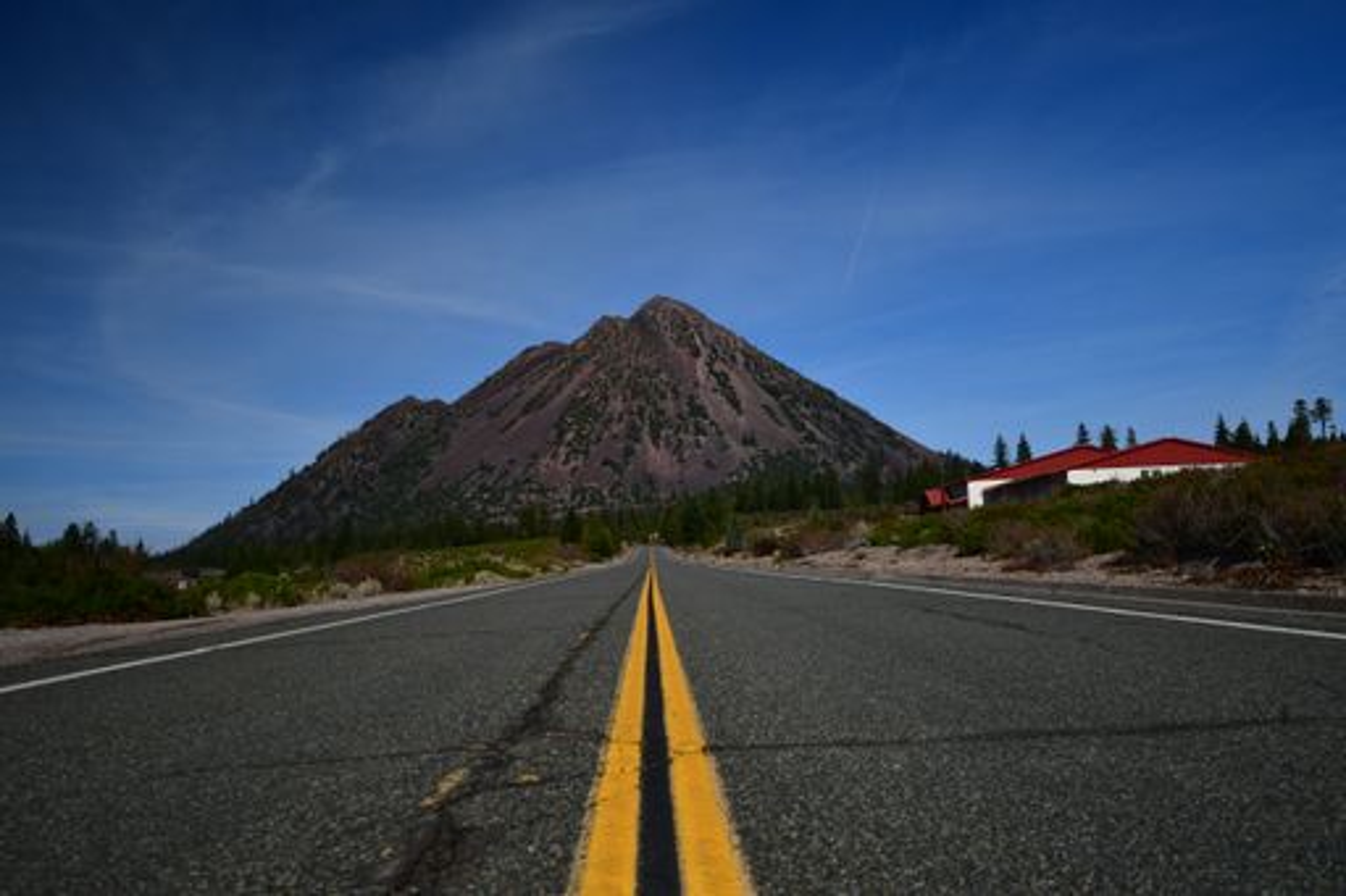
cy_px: 448
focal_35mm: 30
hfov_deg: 61.9
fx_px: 1121
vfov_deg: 43.6
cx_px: 673
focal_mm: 20
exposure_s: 1/1600
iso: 64
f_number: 3.5
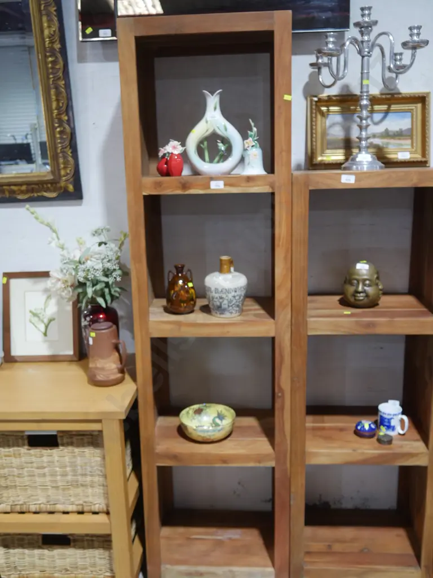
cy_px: 289
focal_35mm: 34
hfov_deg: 41.8
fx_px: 567
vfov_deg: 54.0
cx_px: 216
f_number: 4
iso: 640
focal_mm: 17
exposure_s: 1/60
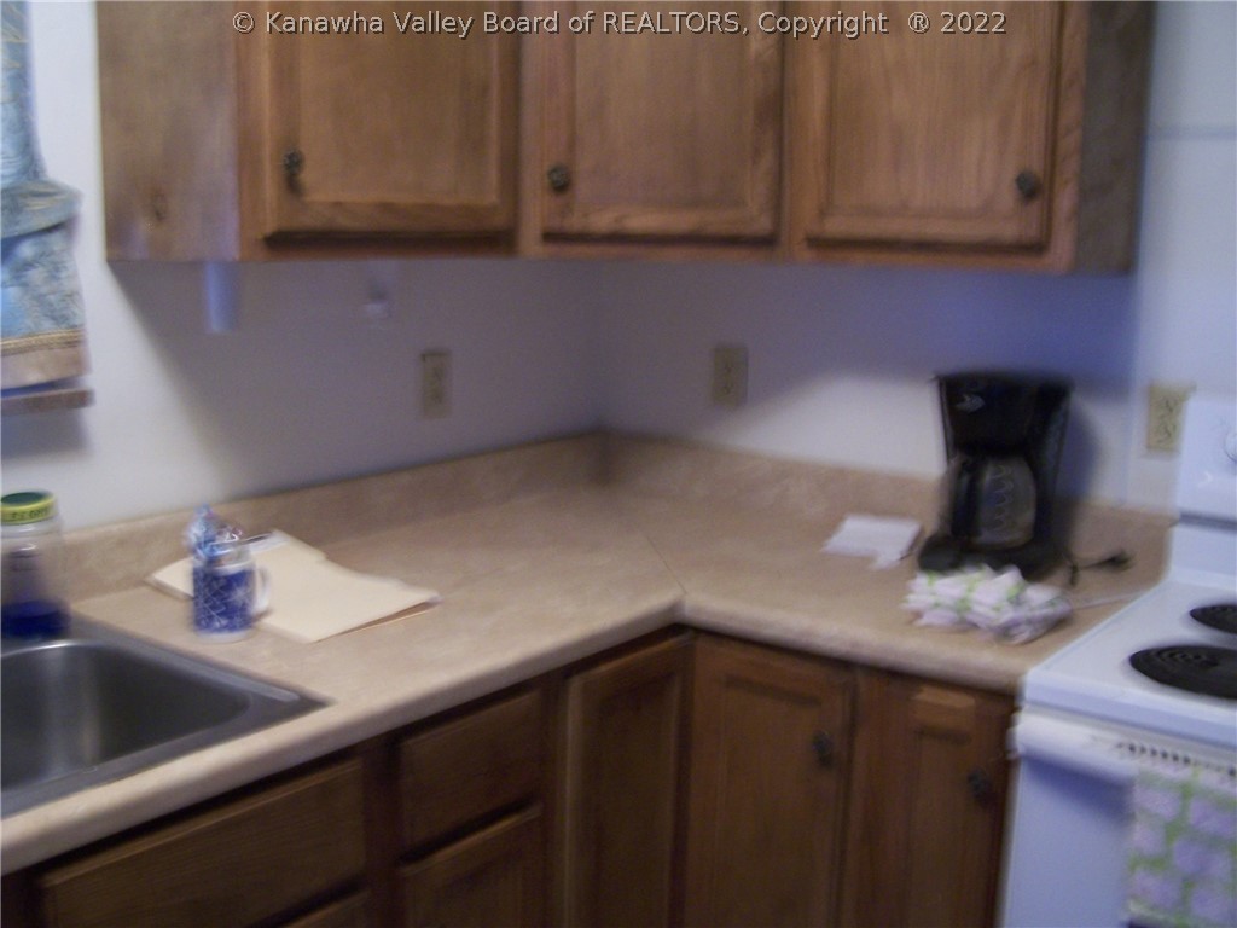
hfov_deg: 49.0
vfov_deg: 37.7
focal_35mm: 38
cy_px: 464
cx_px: 618
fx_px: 1358
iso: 140
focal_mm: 6.3
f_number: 2.8
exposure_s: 1/8
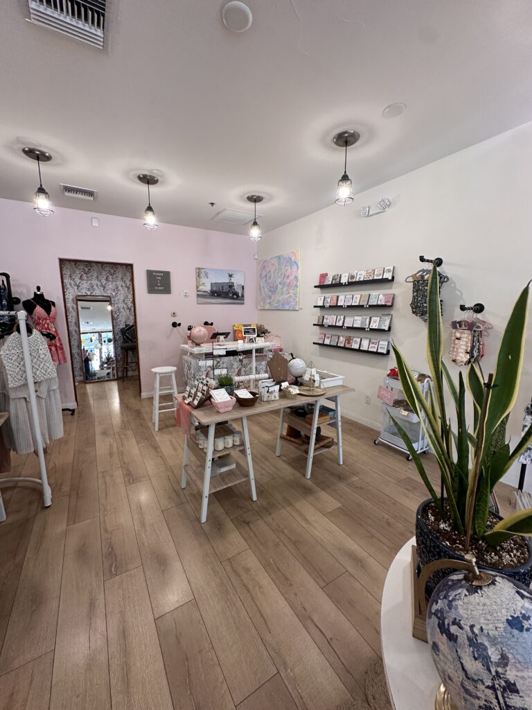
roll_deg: -0.1
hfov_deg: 85.7
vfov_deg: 102.1
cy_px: 355
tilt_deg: -8.5
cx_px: 266
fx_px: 287
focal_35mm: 14
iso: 200
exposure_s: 1/120
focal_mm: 2.22
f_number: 2.2
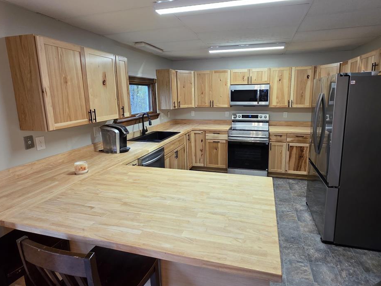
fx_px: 198
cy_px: 131
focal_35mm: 18
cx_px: 206
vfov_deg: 71.5
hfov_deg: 87.6
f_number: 1.9
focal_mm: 2.2
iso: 160
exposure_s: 1/60
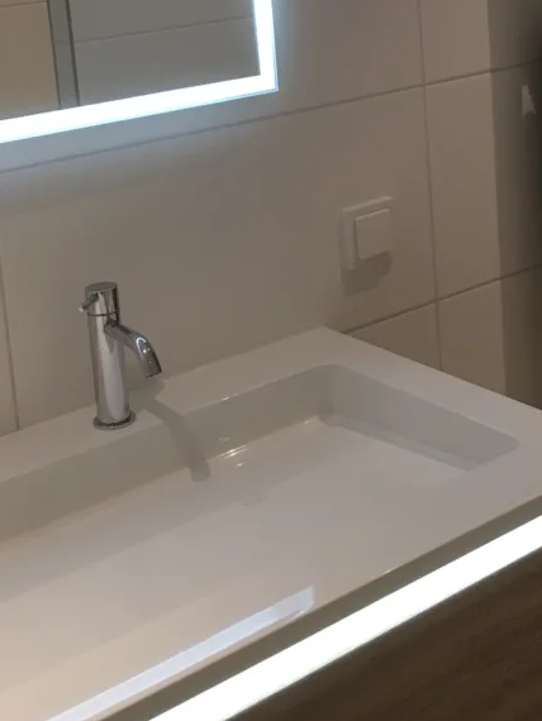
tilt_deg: -9.9
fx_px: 1273
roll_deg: +3.5
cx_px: 385
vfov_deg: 30.7
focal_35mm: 61
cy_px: 120
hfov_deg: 23.9
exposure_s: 1/33
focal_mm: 4.15
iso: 32
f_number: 2.2
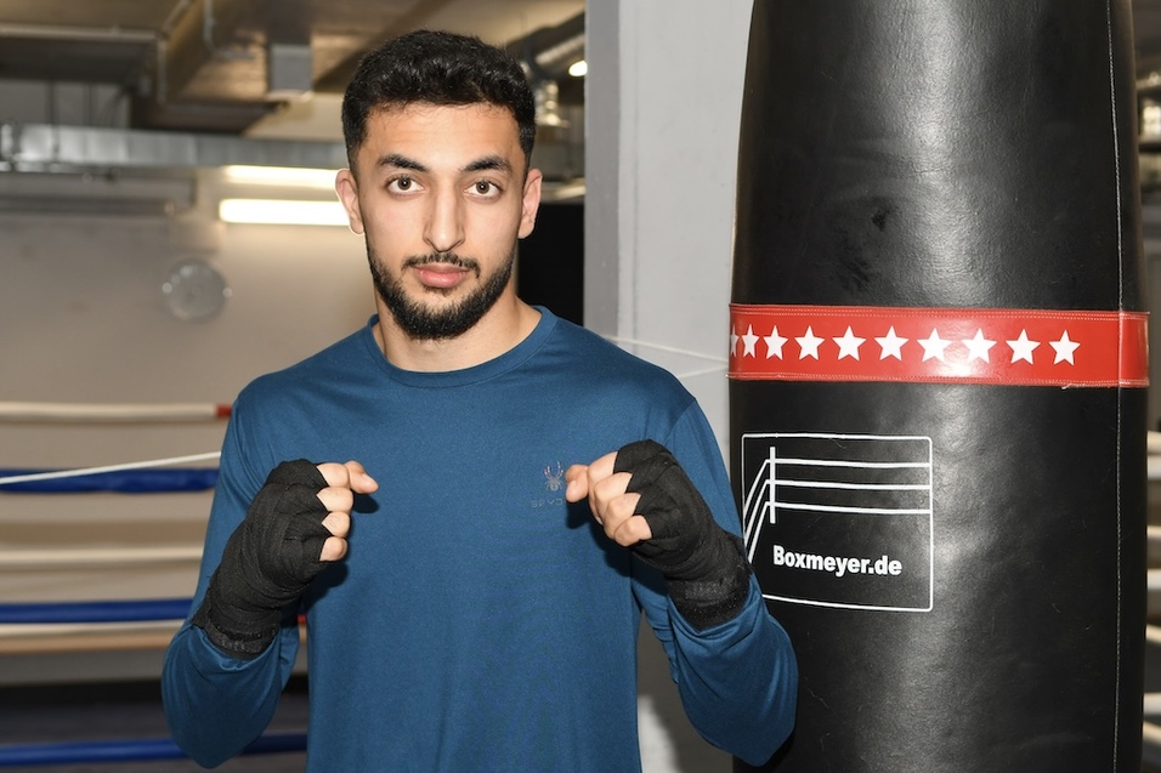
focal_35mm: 66
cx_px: 580
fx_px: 2128
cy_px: 386
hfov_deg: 30.5
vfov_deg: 20.6
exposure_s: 1/100
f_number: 4.5
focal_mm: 44
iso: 400
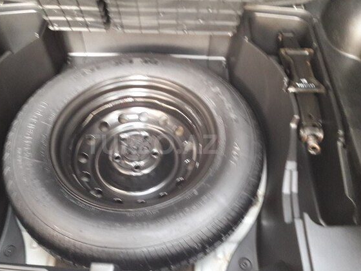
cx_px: 151
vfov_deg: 42.9
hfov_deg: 55.1
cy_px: 144
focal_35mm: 33
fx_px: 344
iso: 250
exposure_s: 1/17
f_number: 1.9
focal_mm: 3.7
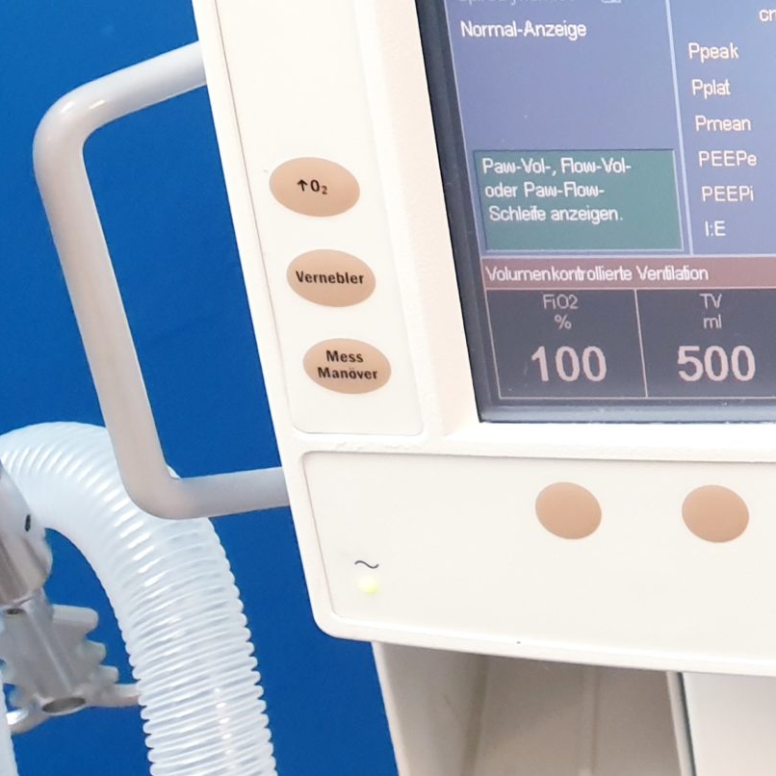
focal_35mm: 73
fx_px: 1851
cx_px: 1147
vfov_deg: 22.4
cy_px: -63
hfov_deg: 20.5
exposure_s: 1/50
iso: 250
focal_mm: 4.3
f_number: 2.4
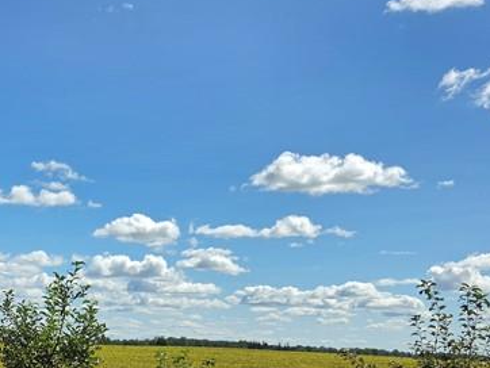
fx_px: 921
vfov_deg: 21.8
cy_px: 369
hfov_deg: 27.7
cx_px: -23
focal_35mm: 65
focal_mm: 5.4
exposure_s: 1/6615
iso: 80
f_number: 1.8
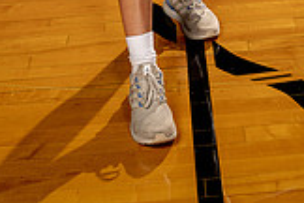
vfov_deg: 12.3
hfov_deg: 21.0
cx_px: 182
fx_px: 819
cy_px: -218
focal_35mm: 97
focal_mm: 35
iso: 100
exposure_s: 1/250
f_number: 5.6
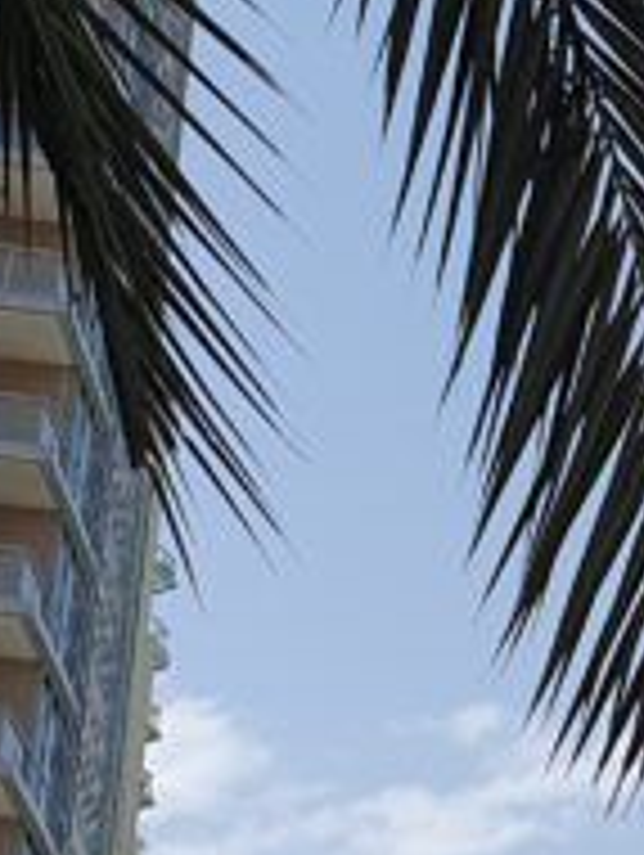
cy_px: 396
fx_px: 3465
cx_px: 1297
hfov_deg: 9.8
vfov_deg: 14.1
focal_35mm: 140
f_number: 2.4
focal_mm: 4.32
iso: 50
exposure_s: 1/1968
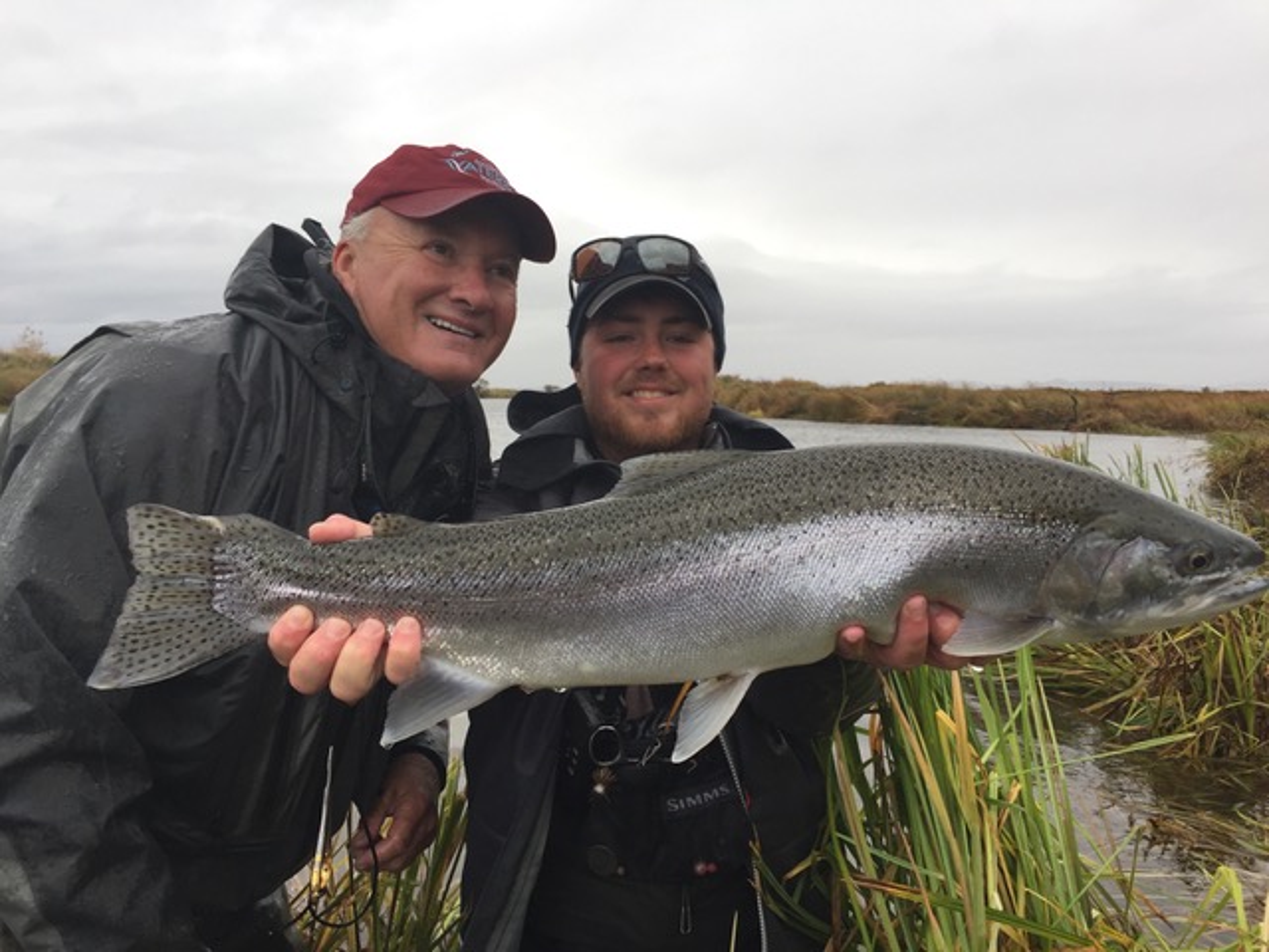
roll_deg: -1.3
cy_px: 476
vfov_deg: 48.2
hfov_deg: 61.7
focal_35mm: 29
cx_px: 634
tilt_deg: -5.4
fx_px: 1063
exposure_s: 1/120
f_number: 2.2
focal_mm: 4.15
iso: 32
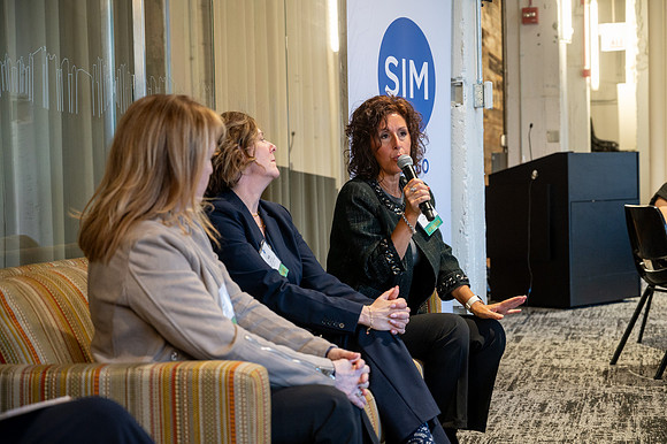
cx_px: 334
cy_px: 222
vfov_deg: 21.9
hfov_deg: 32.4
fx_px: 1148
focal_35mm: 62
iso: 1600
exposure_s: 1/50
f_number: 4
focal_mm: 62
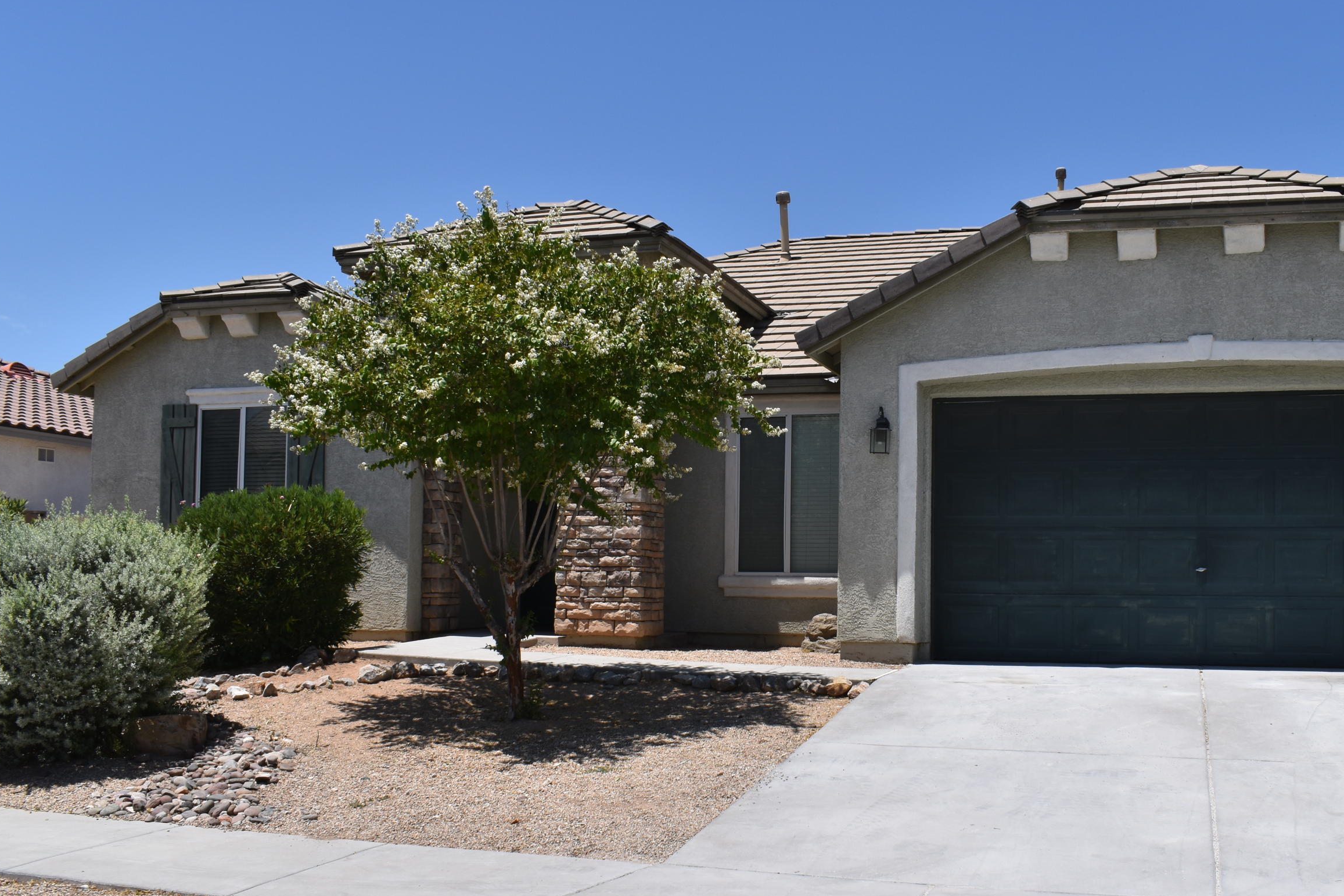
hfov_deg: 54.0
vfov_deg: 37.6
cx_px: 807
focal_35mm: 35
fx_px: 1307
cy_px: 568
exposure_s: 1/200
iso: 100
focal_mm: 18
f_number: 14
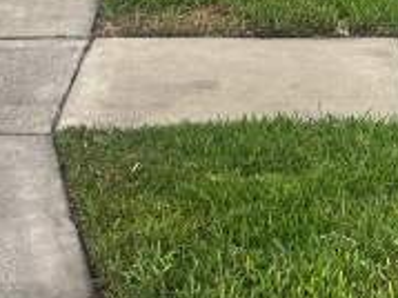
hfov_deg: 16.9
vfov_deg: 11.5
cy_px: -289
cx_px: 105
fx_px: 1333
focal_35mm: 116
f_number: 1.6
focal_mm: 5.1
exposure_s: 1/121
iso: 40
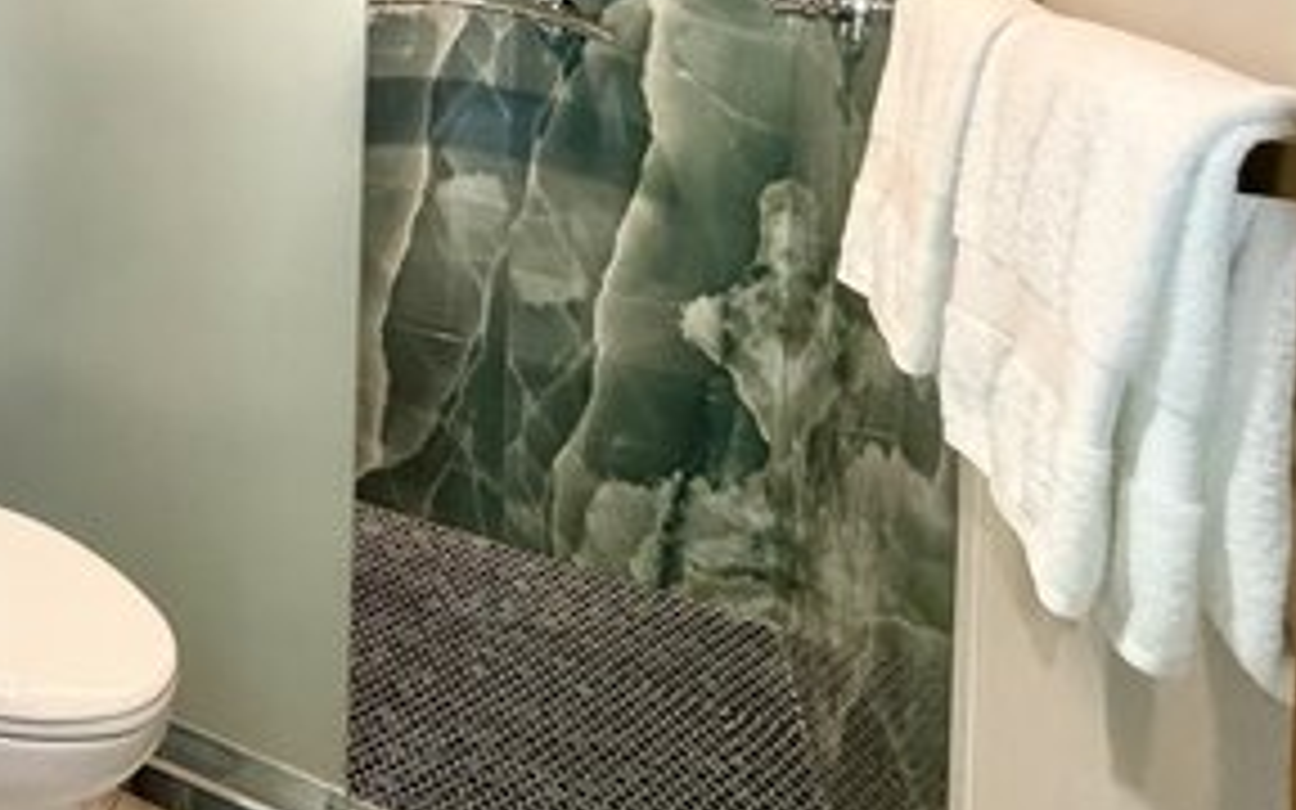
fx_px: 1166
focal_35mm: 33
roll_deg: -0.7
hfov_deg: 45.3
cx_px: -99
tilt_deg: -1.0
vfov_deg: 31.7
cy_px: -171
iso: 500
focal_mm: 2.22
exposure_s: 1/60
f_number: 2.2
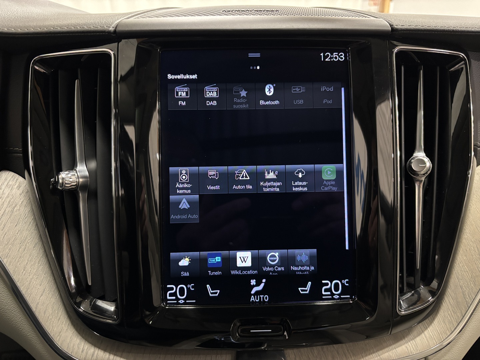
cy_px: 180
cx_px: 240
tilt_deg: -20.6
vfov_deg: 53.1
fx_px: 361
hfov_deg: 67.3
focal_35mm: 26
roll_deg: +0.0
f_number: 1.6
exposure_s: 1/25
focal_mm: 5.96
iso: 500
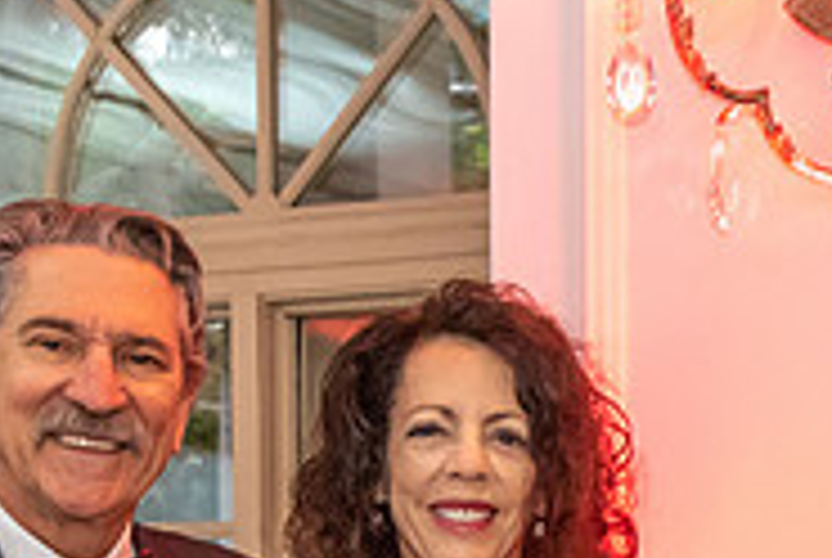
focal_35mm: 85
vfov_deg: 15.4
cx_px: 900
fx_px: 1968
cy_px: 719
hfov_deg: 22.6
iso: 2000
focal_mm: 17
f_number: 3.5
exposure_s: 1/60
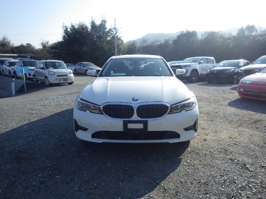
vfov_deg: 54.9
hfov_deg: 69.4
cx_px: 133
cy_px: 100
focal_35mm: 25
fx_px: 192
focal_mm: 4.5
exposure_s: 1/1250
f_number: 2.8
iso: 125
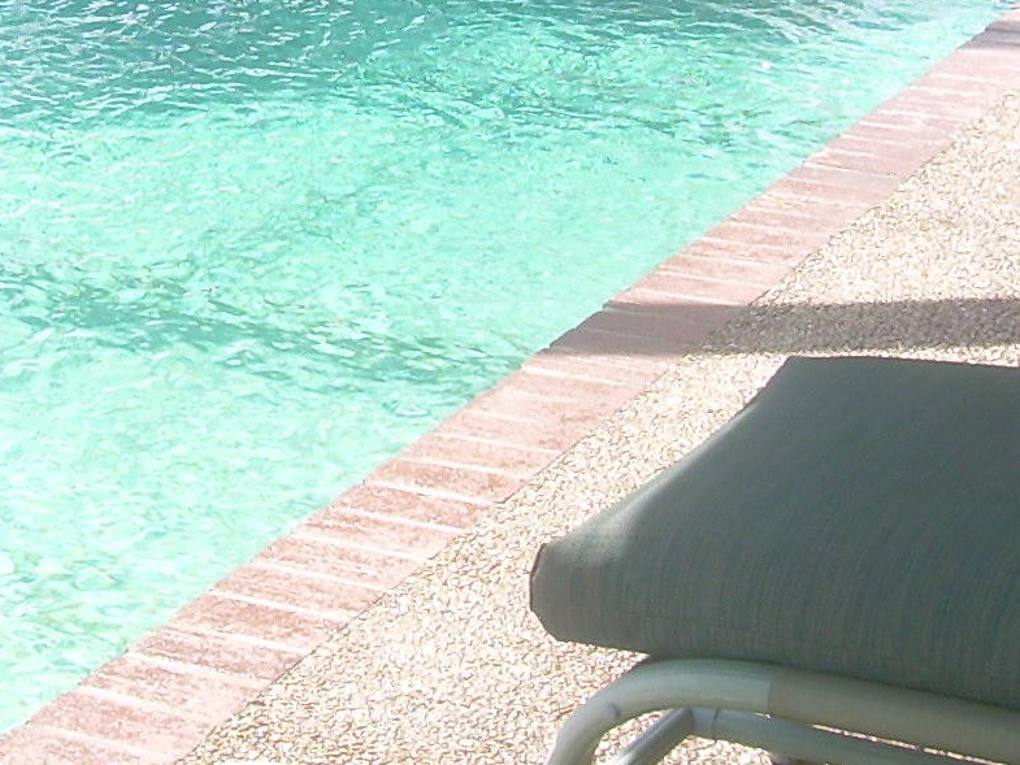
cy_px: -84
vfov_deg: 13.2
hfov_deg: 17.6
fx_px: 3242
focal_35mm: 110
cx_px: 109
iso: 50
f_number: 4.6
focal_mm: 6.3
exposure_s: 1/149
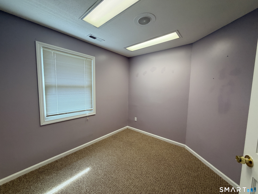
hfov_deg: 102.1
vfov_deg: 85.7
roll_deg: -1.0
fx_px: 104
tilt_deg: -8.9
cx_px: 129
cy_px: 97
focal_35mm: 14
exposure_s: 1/120
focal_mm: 2.22
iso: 160
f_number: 2.2
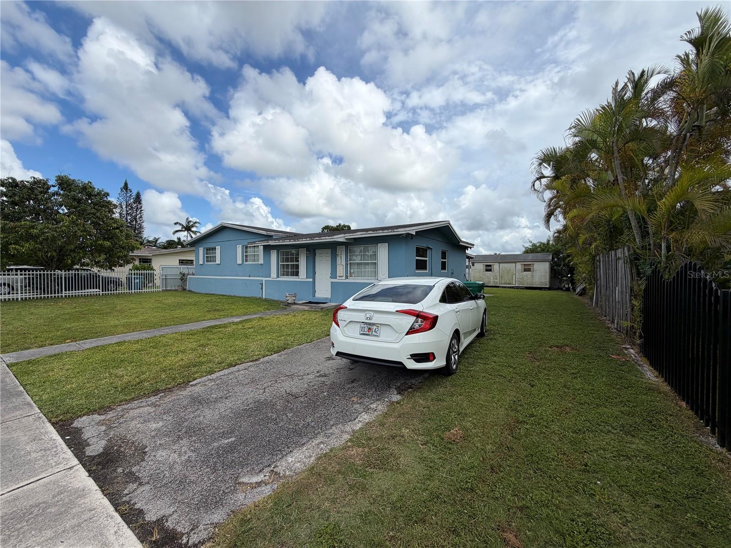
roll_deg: -0.3
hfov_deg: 102.1
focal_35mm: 14
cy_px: 274
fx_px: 296
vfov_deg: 85.7
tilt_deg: -0.9
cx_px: 366
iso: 20
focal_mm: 2.22
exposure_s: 1/1033
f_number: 2.2
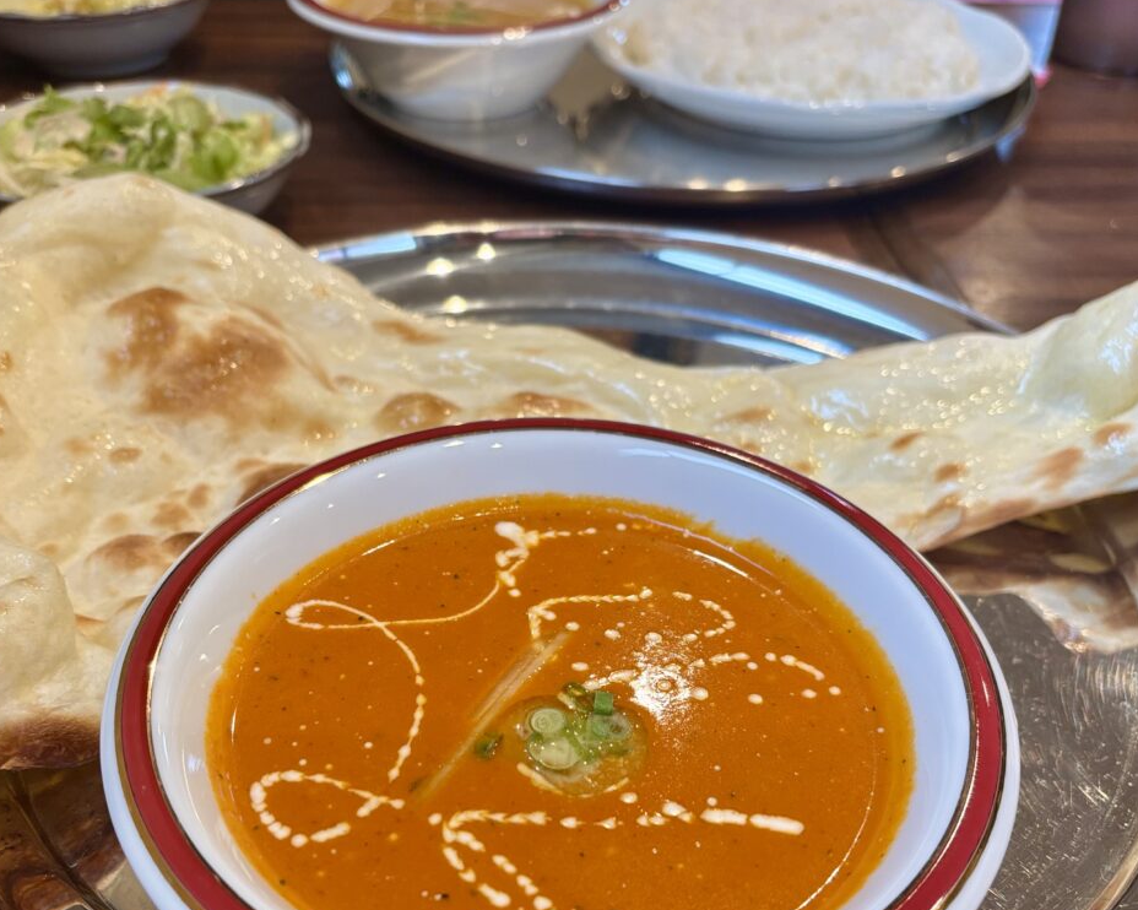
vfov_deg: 41.9
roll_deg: -1.8
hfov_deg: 51.5
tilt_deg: -40.1
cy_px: 575
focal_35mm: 35
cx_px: 535
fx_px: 1179
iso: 125
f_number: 1.6
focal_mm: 5.96
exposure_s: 1/100
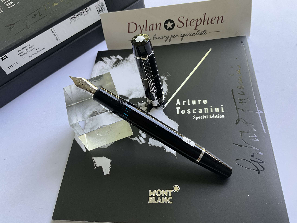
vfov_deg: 48.2
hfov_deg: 61.7
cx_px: 148
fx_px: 249
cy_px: 112
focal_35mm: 29
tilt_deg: -53.4
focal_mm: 3
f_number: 1.8
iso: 50
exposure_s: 1/122
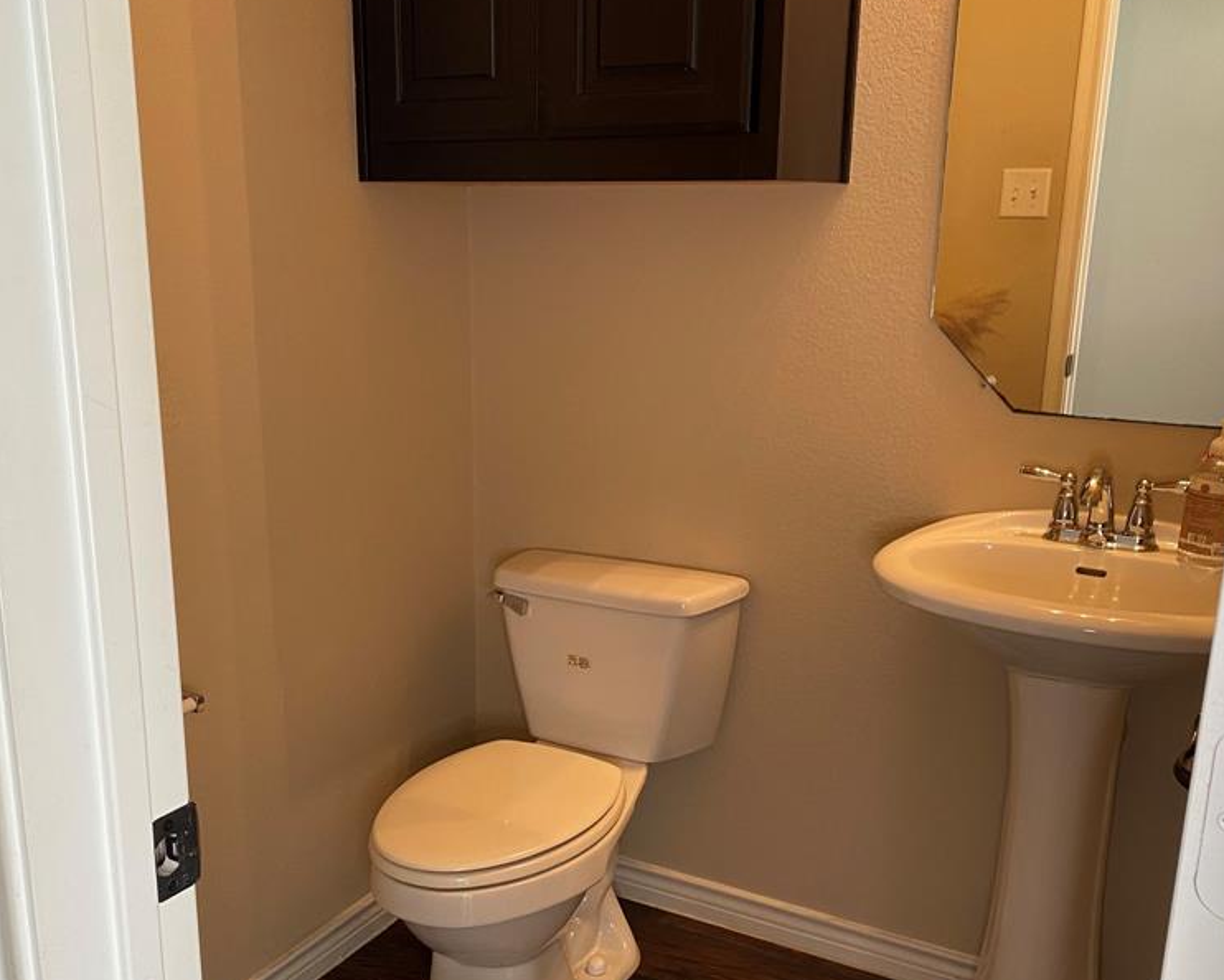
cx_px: 553
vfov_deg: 42.1
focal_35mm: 35
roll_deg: +0.3
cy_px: 582
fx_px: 1268
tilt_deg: -16.6
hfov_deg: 51.4
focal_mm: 4.25
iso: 125
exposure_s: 1/60
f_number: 1.8
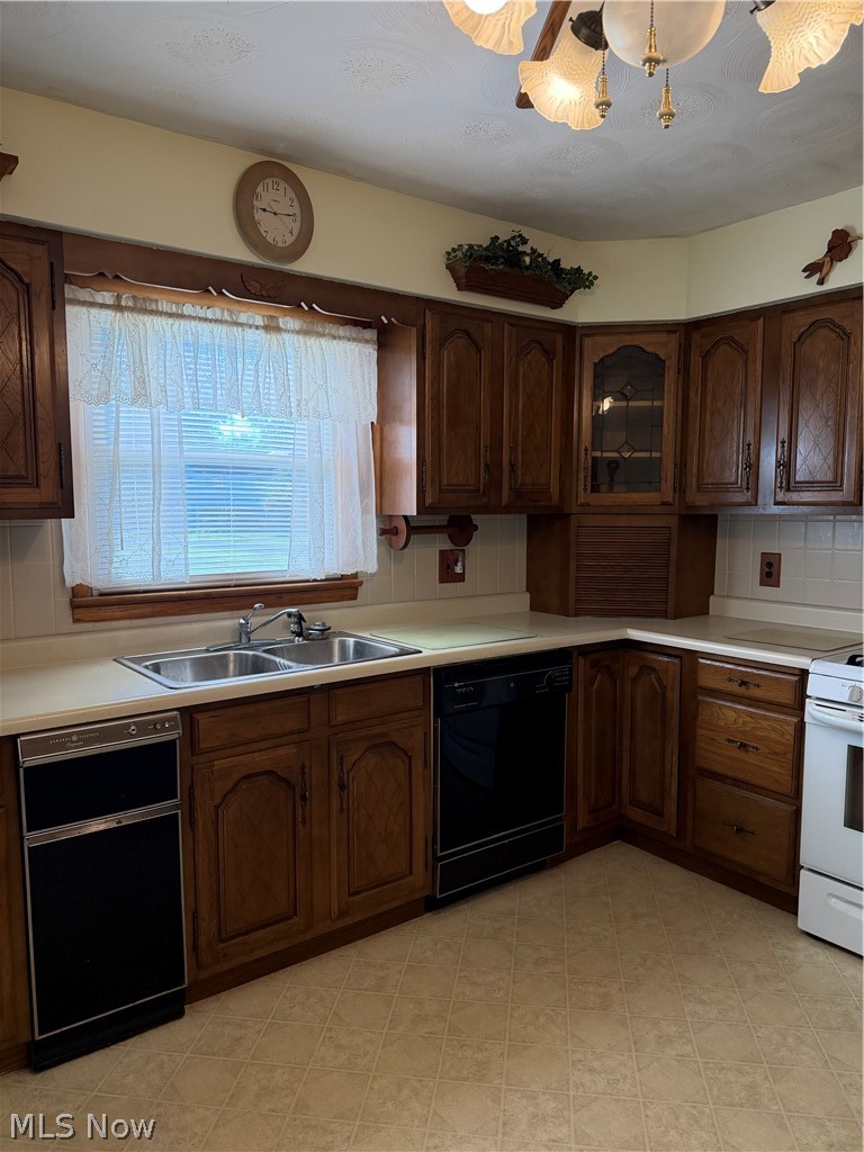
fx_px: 799
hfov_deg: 56.8
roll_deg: -0.6
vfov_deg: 71.6
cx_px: 432
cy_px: 576
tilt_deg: -6.1
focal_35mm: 24
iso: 200
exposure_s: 1/215
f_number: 1.78
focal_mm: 6.76
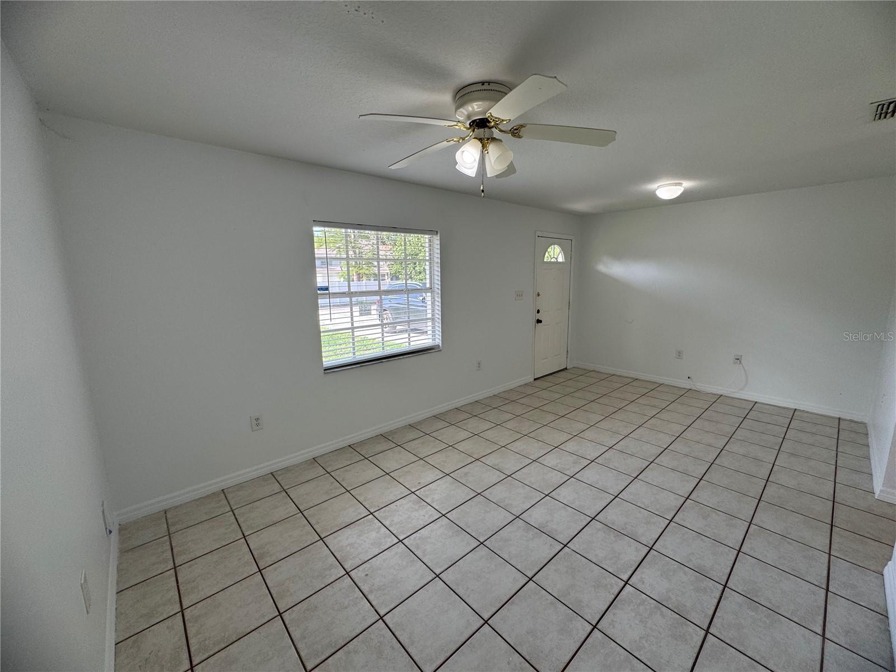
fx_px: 362
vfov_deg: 85.7
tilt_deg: -9.7
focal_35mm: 14
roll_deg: +0.5
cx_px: 448
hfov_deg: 102.1
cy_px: 336
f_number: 2.2
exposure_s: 1/99
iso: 50
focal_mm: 2.22
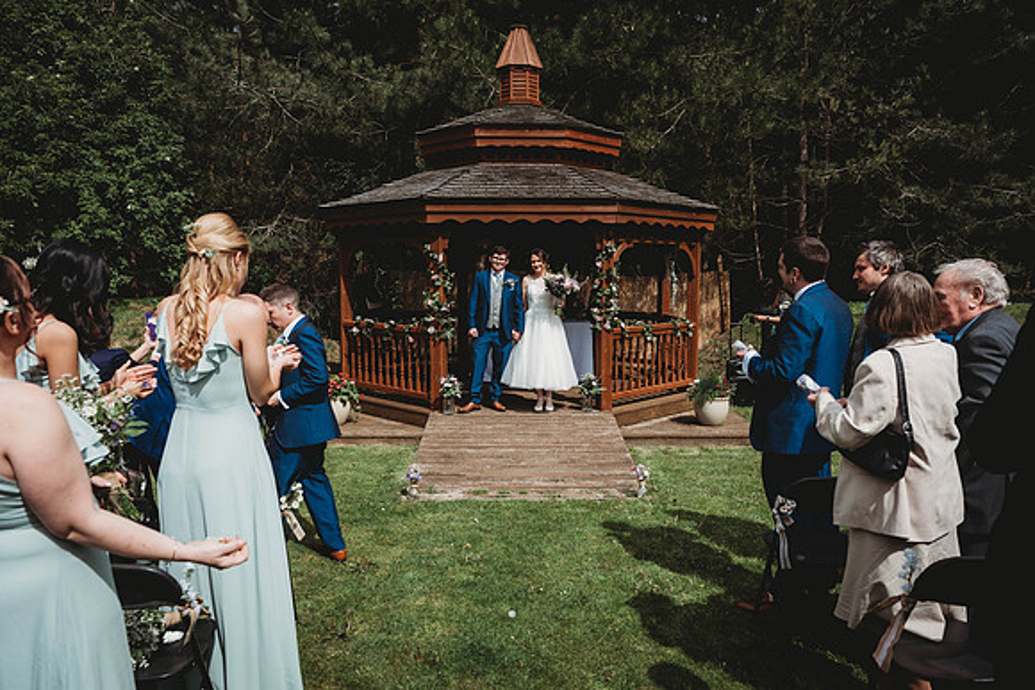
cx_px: 518
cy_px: 345
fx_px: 776
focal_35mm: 27
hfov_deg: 67.4
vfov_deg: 48.0
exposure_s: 1/2000
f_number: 5.6
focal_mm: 27
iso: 200
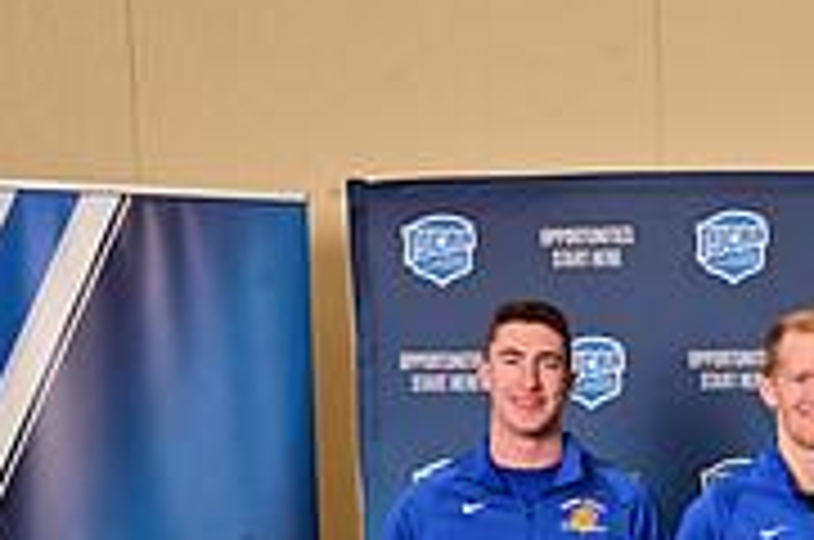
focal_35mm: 108
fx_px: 2429
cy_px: 806
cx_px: 1147
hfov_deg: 17.5
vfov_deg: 12.1
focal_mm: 33.5
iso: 400
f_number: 13
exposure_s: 1/125
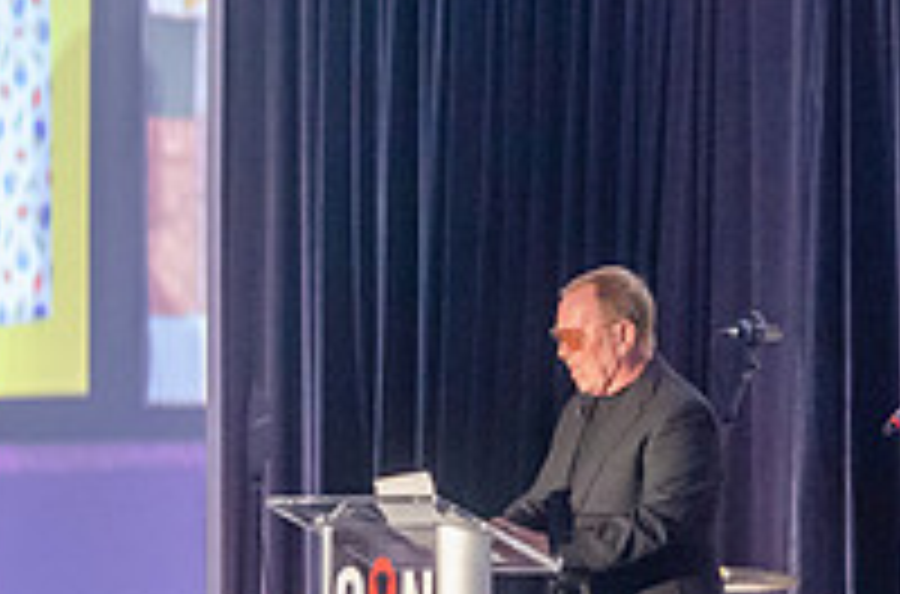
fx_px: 9321
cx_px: 158
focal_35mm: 374
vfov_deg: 3.6
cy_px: 446
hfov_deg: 5.5
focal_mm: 86
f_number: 4.5
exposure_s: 1/30
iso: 2800
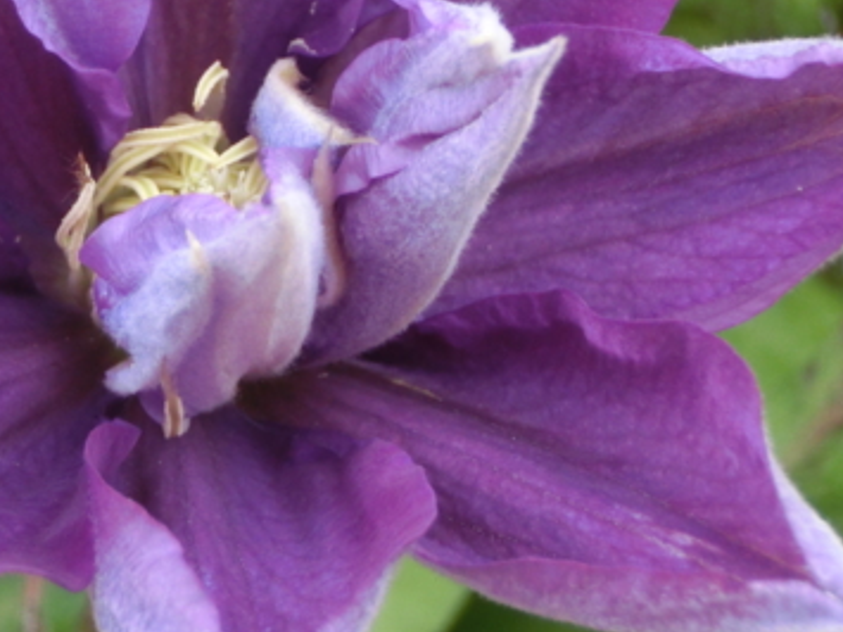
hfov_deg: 13.8
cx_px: 119
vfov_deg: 10.4
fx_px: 3457
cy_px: 219
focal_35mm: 142
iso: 160
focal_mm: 11.17
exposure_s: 1/125
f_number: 4.6
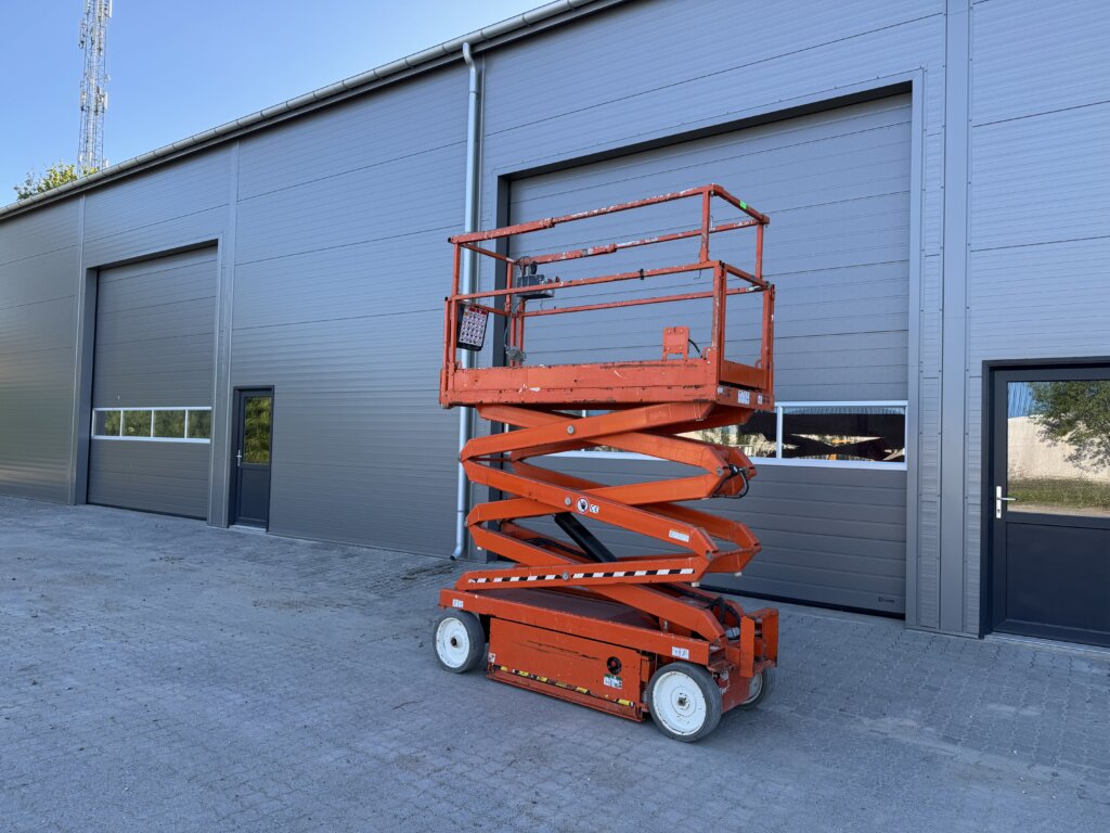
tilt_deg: +0.7
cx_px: 555
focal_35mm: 24
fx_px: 770
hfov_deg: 71.6
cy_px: 416
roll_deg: -1.6
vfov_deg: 56.8
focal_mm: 6.76
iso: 80
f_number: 1.78
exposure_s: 1/707
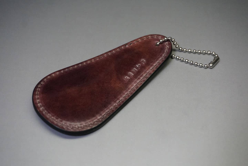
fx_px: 372
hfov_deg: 36.9
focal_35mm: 54
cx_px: 124
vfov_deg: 25.1
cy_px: 83
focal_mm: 36
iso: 2000
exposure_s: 1/160
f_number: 5.6
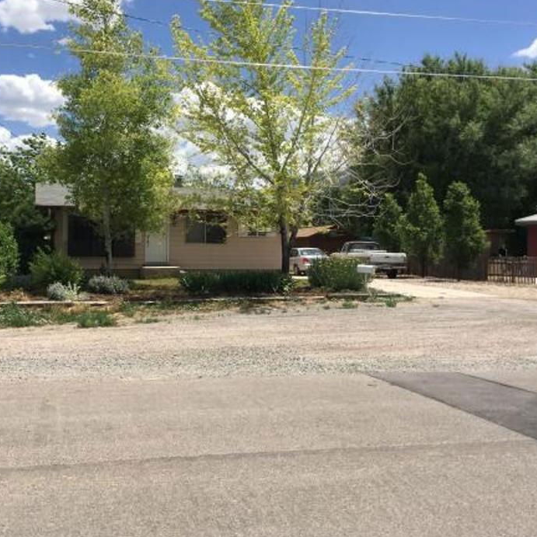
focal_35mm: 38
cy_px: 267
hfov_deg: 43.5
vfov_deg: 43.9
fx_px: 667
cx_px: 200
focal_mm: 4.15
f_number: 2.2
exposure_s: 1/2024
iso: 25
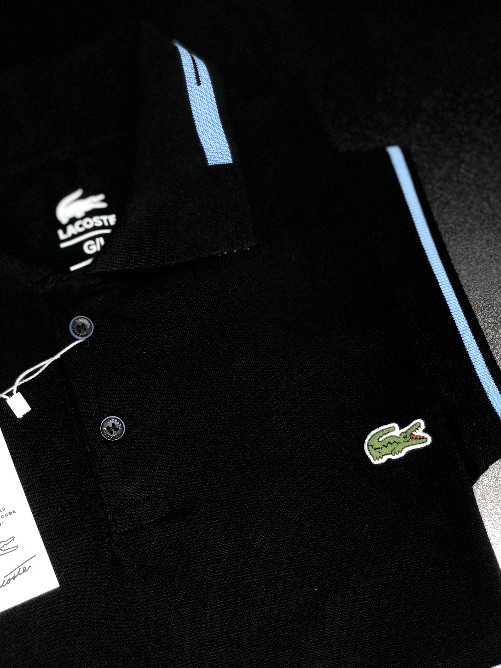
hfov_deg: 28.0
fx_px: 1003
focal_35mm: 52
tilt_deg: -71.8
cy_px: 334
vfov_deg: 36.8
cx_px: 250
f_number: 2.4
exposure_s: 1/37
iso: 125
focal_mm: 6
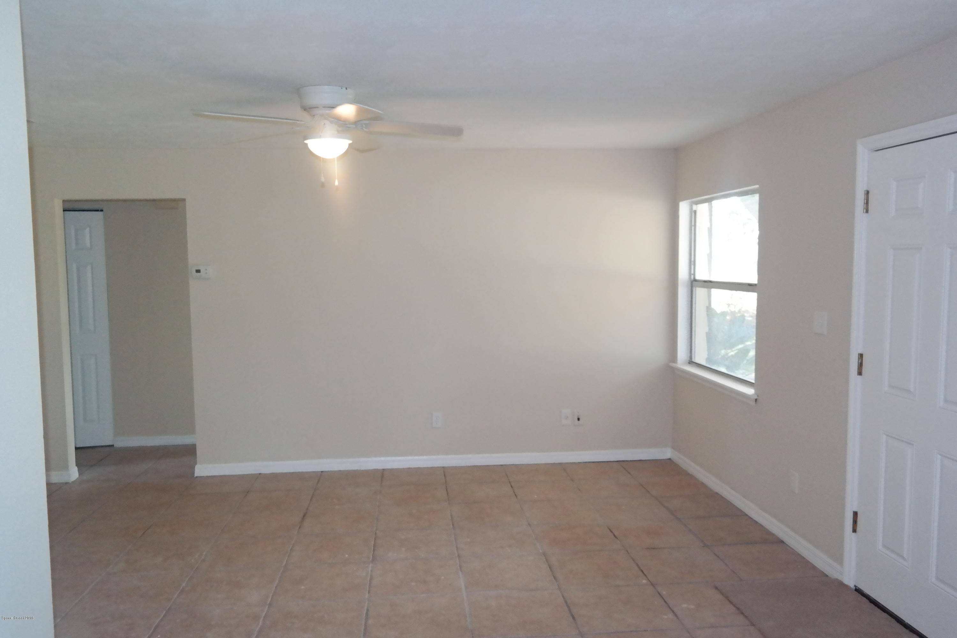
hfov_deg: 67.4
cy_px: 319
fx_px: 718
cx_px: 478
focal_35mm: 27
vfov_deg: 47.9
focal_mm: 18
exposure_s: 1/180
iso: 3200
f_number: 5
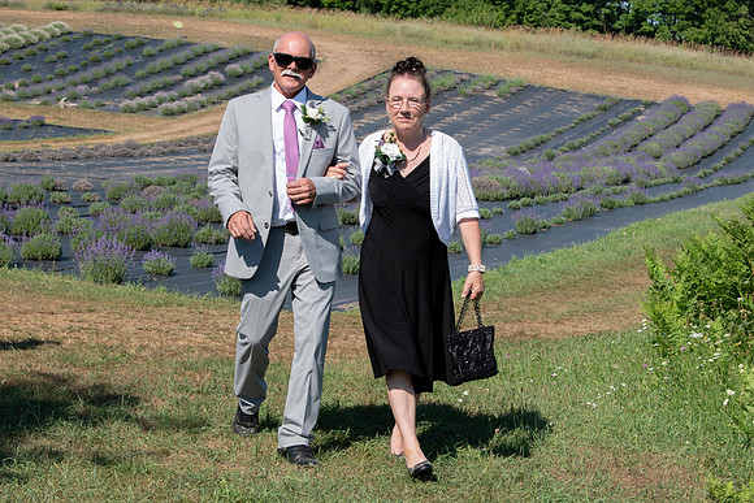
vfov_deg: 17.5
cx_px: 377
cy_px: 252
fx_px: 1634
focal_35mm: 78
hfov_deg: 26.0
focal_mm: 52
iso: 200
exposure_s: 1/400
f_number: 10
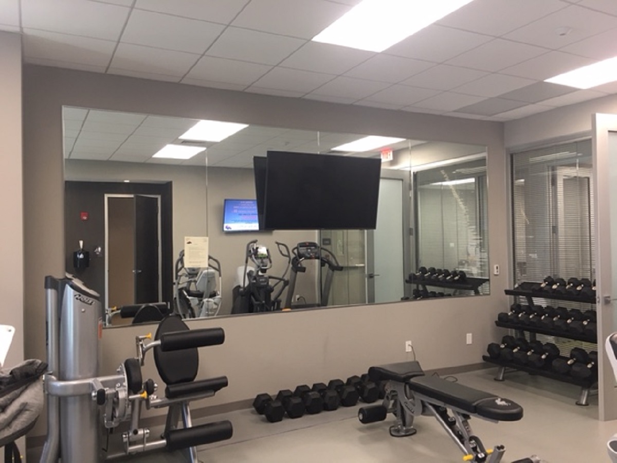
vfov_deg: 48.2
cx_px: 308
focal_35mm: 29
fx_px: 517
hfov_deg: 61.7
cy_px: 232
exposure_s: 1/15
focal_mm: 4.15
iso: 40
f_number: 2.2
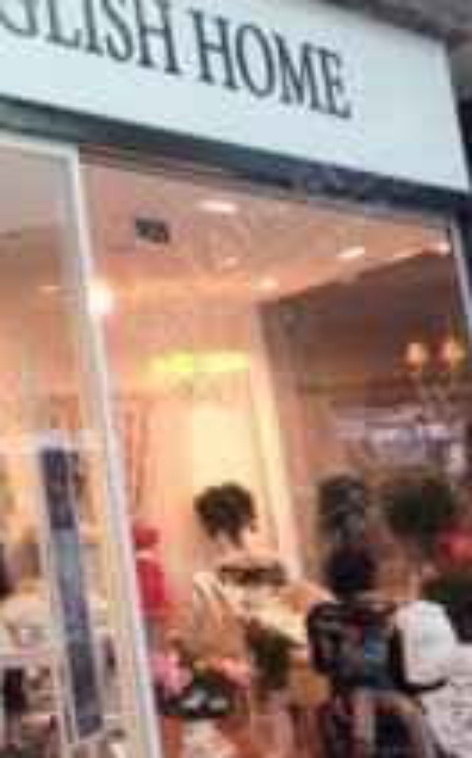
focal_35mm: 88
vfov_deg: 22.9
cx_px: -399
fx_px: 1816
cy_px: 57
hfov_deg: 13.2
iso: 64
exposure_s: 1/120
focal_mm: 4.12
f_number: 2.4
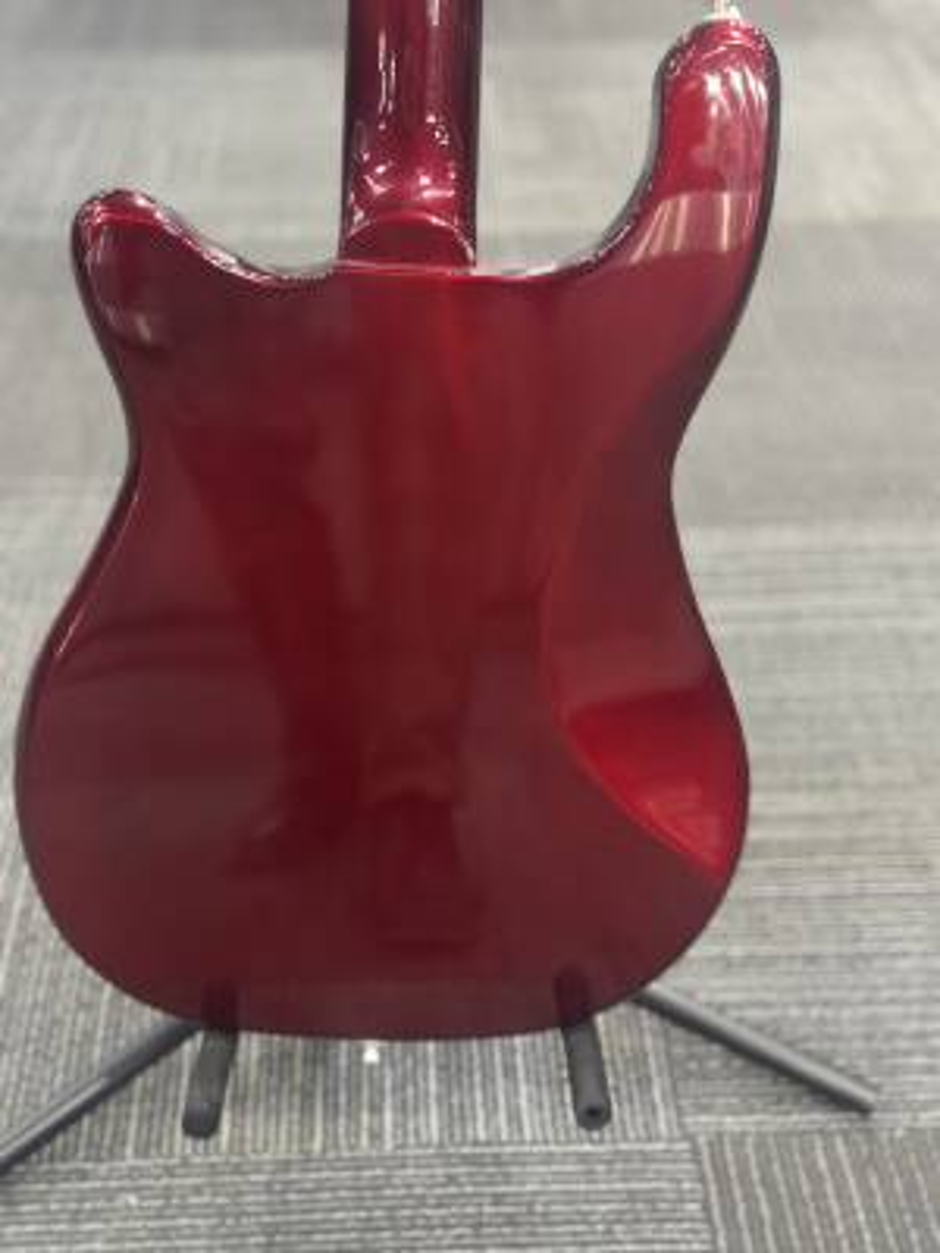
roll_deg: -0.2
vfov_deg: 39.7
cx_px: 470
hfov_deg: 30.3
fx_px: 1738
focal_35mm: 48
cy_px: 626
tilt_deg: -34.8
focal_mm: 6.86
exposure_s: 1/60
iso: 320
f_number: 1.78
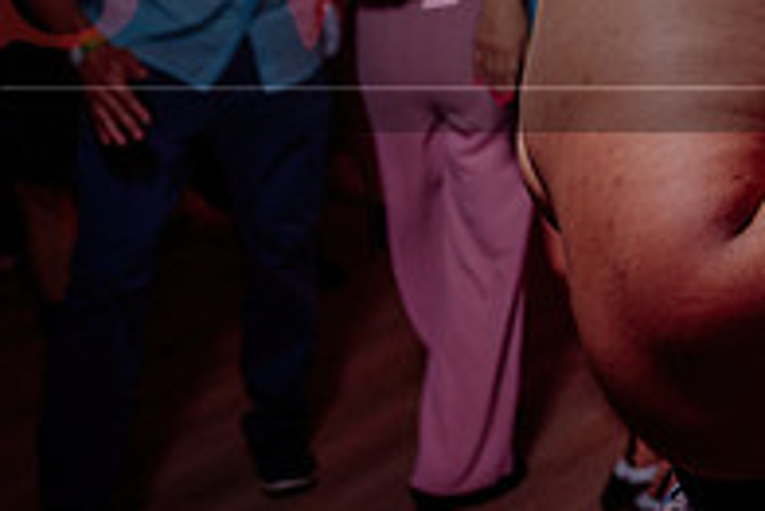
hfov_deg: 23.4
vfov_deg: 18.4
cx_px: 1116
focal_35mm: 71
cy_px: -68
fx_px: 1510
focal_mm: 24
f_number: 3.5
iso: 800
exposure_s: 1/60
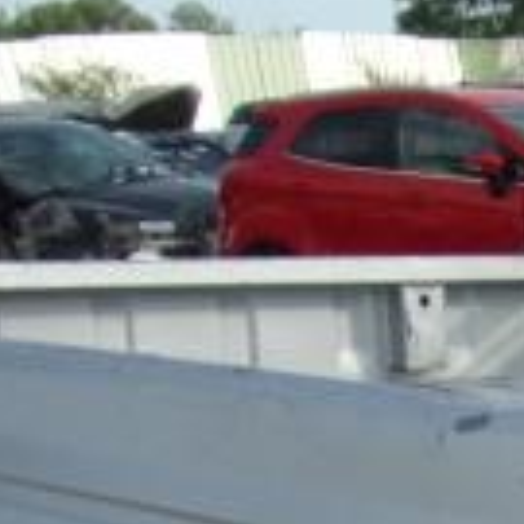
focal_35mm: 126
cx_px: 1040
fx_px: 2158
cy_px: 761
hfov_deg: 12.3
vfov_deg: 13.2
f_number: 3.3
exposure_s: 1/640
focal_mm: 4.3
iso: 80
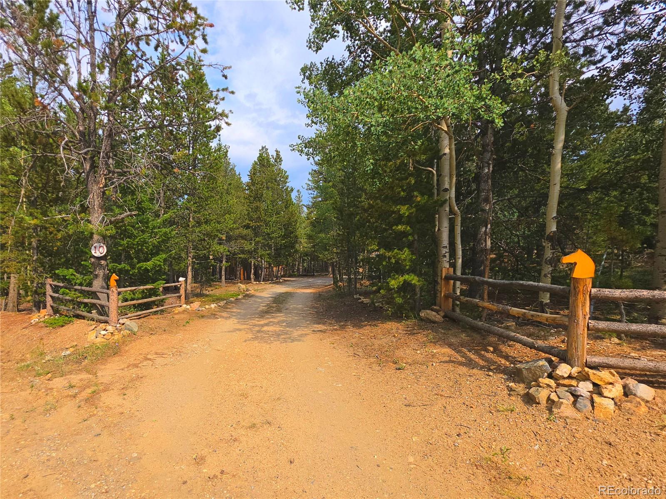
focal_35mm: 13
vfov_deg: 89.9
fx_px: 250
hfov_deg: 106.2
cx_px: 333
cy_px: 250
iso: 16
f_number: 1.9
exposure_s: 1/769
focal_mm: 2.2
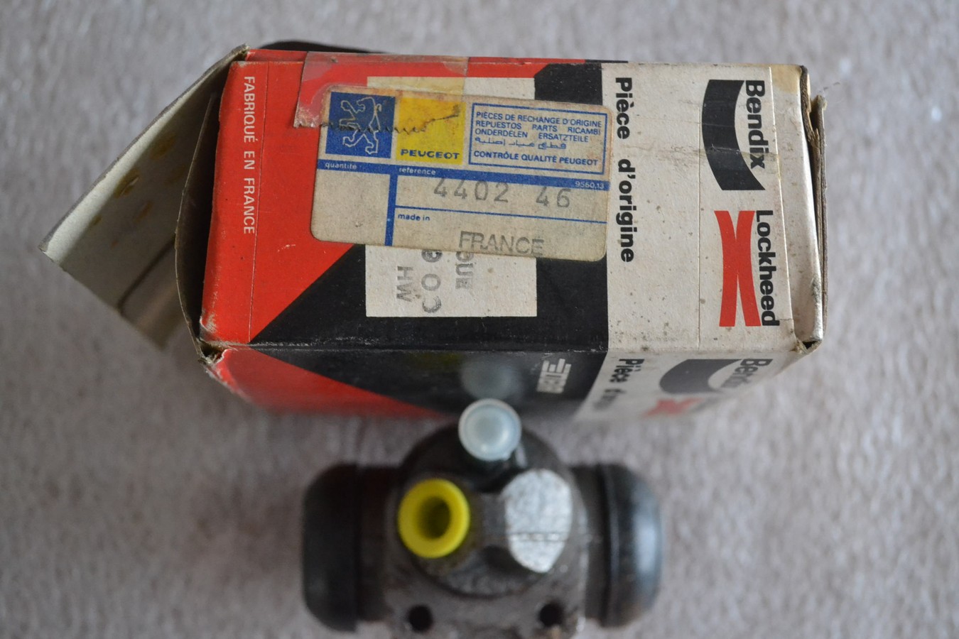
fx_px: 1279
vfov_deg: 28.1
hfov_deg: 41.1
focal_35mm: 48
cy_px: 320
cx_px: 480
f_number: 4.8
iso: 3200
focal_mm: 32
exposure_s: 1/60
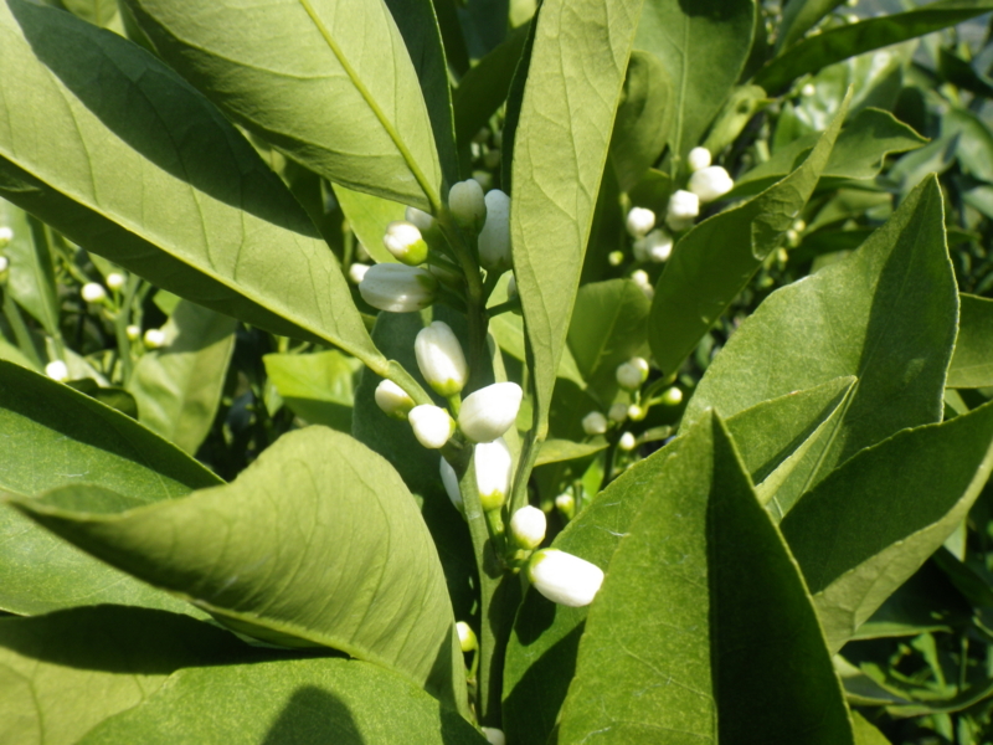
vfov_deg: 41.8
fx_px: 975
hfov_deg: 54.0
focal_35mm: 34
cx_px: 496
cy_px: 372
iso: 80
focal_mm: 6.1
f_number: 4.6
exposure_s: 1/250
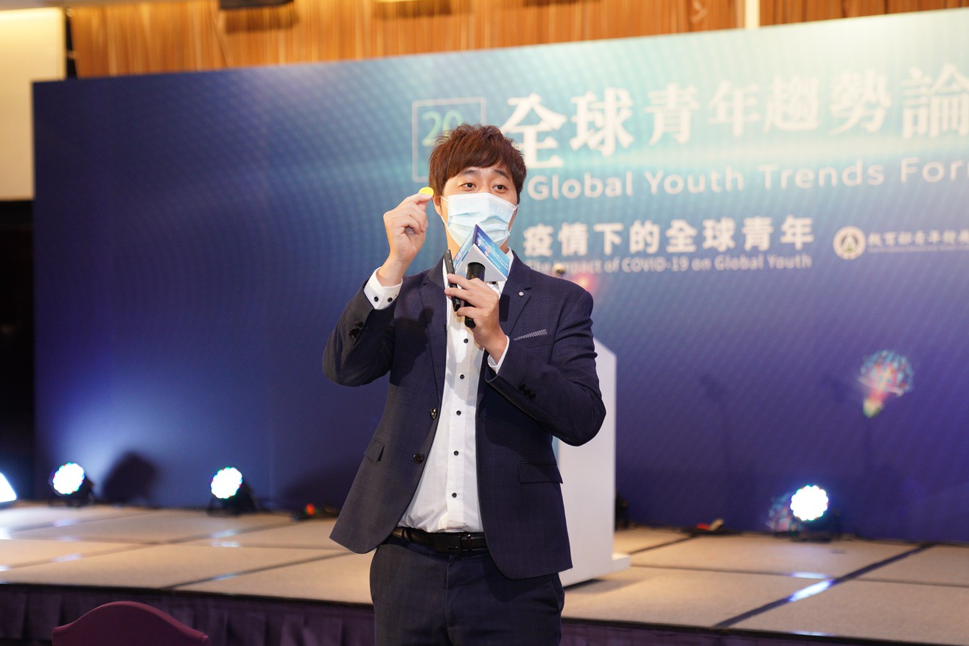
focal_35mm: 73
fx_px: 1965
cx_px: 469
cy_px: 367
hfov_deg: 27.7
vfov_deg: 18.7
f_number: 2.8
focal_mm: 64
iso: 1600
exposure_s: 1/200
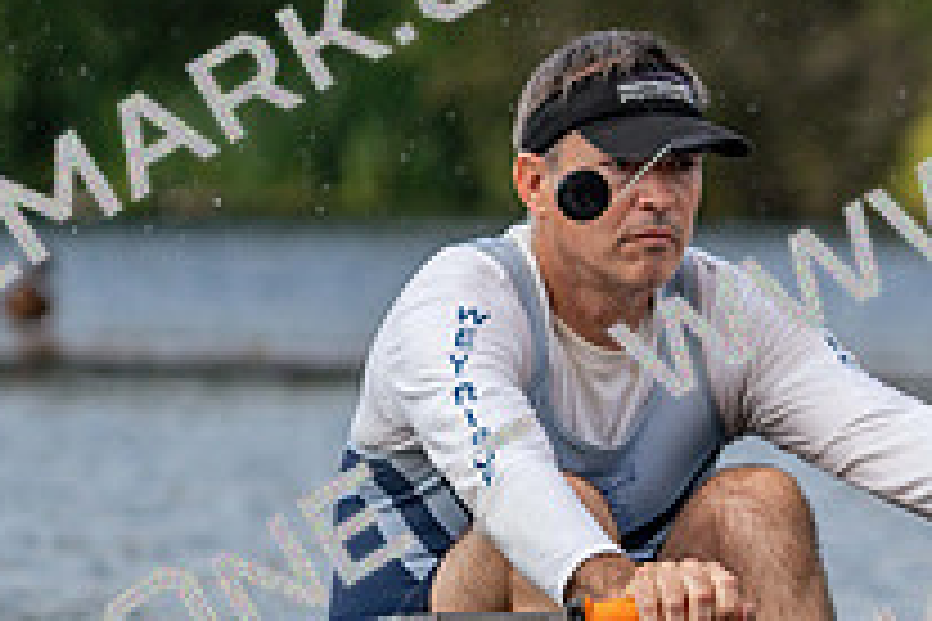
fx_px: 18173
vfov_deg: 2.0
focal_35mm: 702
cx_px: 1166
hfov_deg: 2.9
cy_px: 412
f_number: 5.6
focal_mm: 250
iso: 400
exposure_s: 1/1600
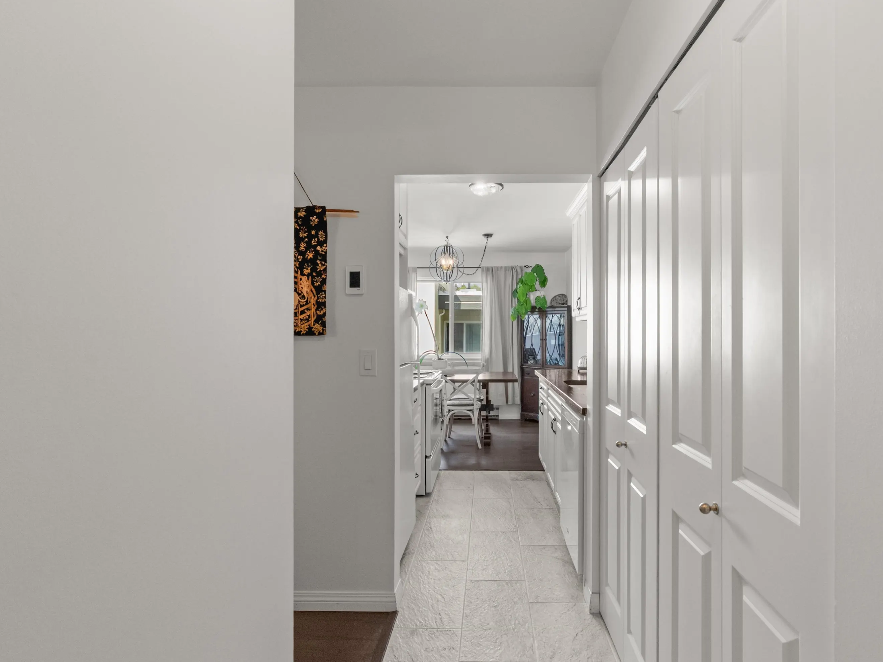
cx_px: 499
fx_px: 459
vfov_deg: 71.6
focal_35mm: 18
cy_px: 330
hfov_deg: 87.3
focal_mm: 16
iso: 4000
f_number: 10
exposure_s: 1/30
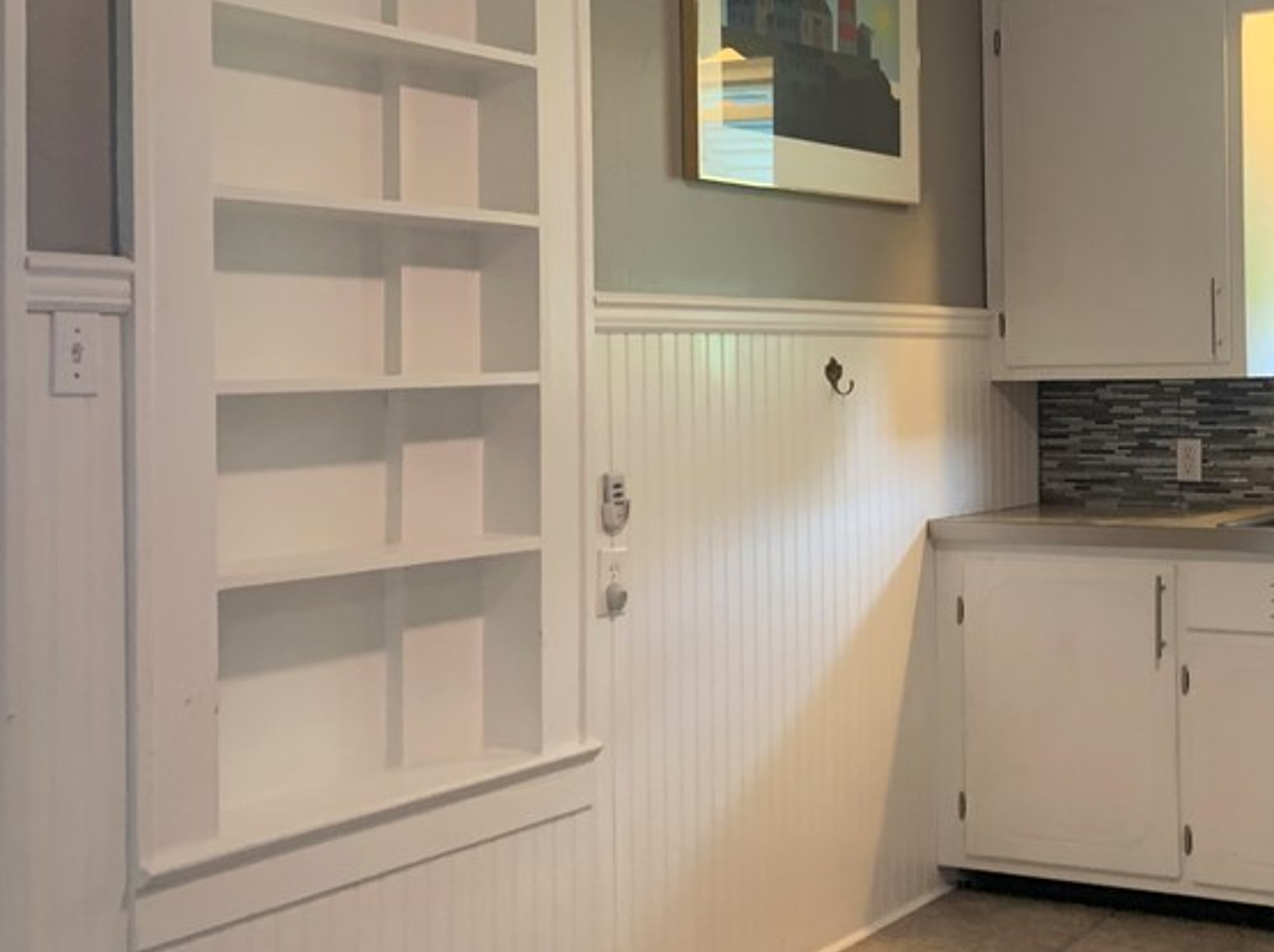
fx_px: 1765
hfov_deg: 38.1
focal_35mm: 48
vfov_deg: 30.1
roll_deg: +2.6
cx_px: 1035
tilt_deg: +1.0
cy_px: 387
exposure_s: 1/60
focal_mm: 4.25
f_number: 1.8
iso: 200
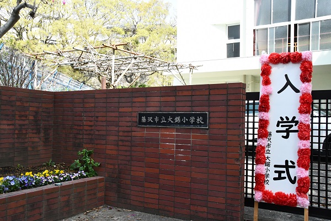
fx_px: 340
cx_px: 166
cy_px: 110
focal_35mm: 37
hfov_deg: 51.9
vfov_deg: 35.9
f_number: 14
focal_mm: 25
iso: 3200
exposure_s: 1/800
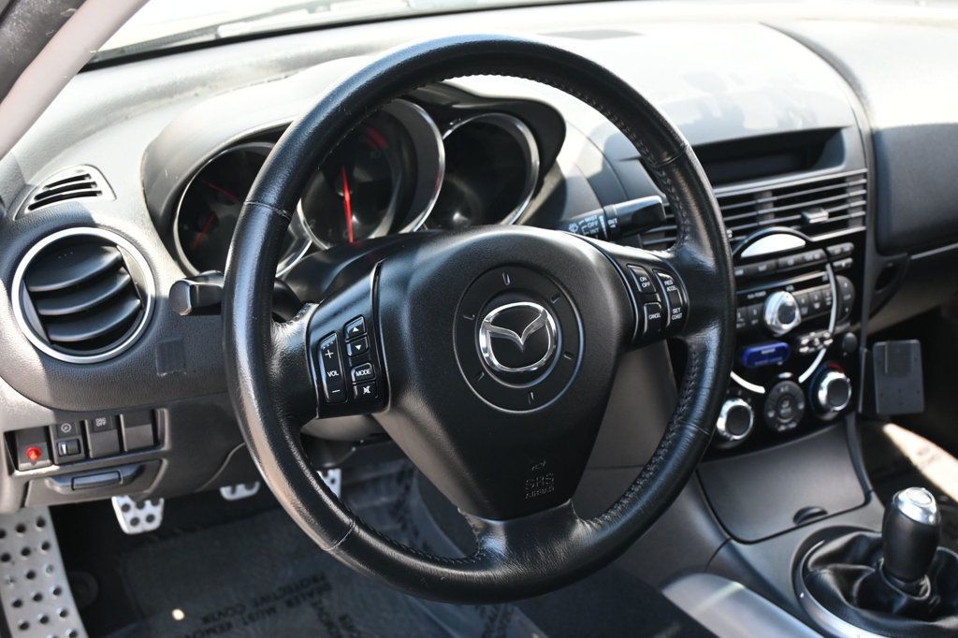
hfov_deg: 46.4
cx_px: 479
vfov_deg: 31.9
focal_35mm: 42
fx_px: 1117
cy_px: 319
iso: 720
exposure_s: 1/125
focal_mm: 28
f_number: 4.5
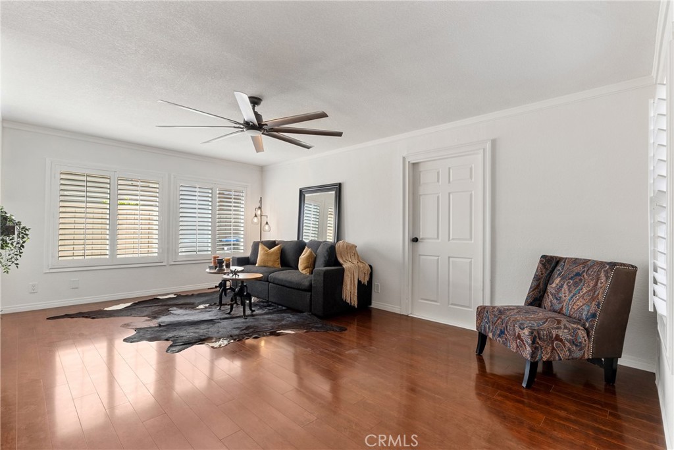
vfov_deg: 73.8
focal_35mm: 16
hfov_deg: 96.7
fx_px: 300
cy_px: 225
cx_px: 337
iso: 320
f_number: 9
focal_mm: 16
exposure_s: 1/6
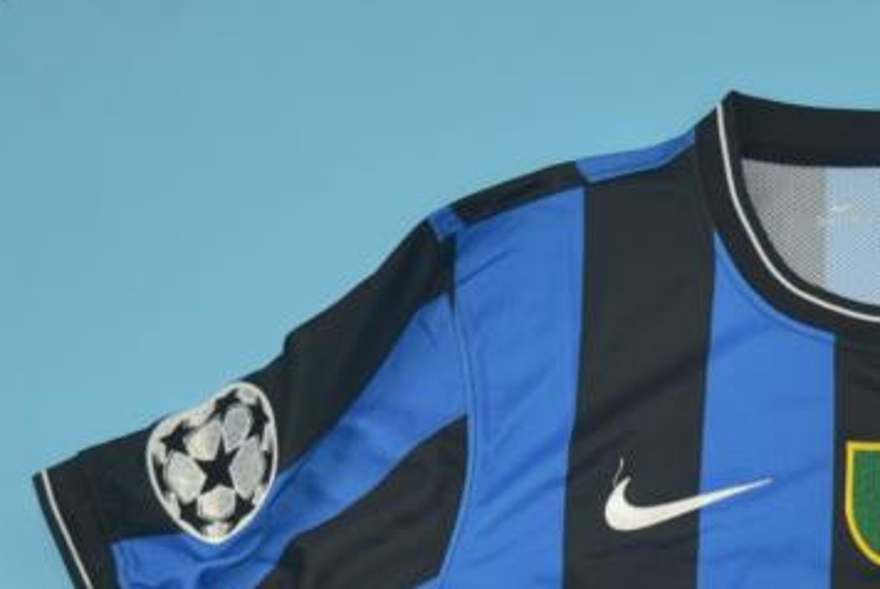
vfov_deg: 13.1
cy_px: 846
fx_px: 2446
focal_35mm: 100
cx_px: 882
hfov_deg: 19.8
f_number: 4
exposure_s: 1/200
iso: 200
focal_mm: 22
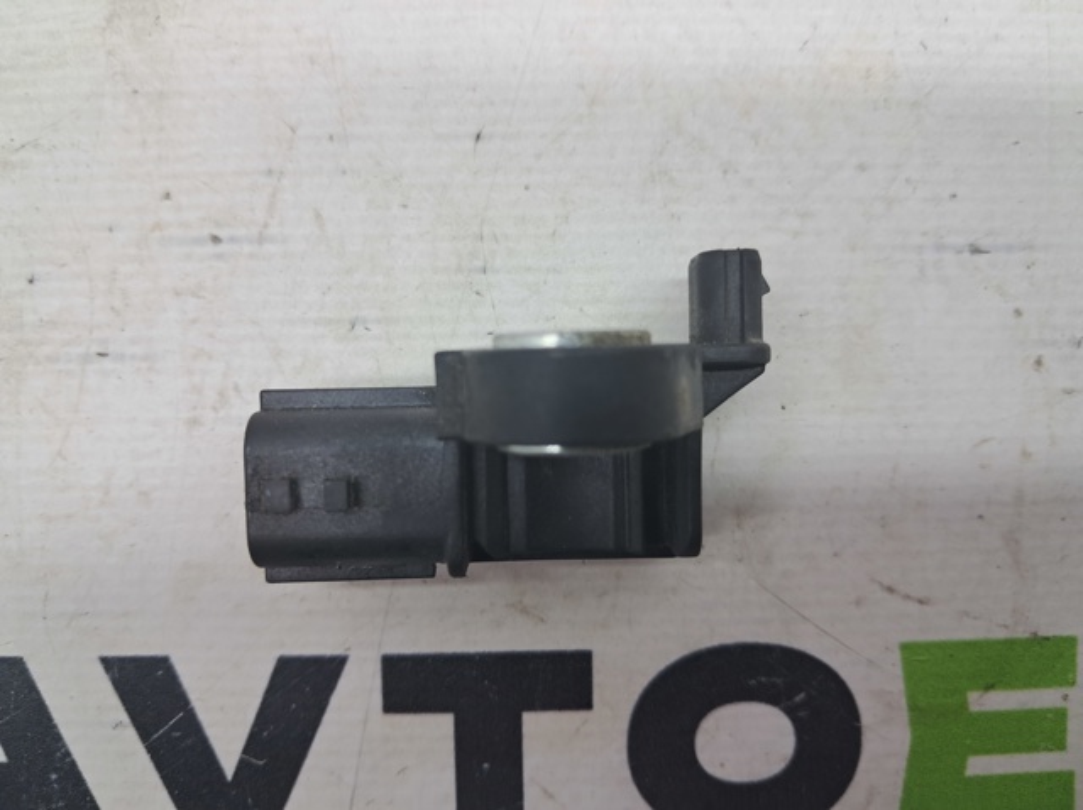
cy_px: 405
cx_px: 542
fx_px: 844
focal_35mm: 27
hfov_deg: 65.4
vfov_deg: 51.3
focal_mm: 4
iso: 50
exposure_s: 1/50
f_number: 1.8
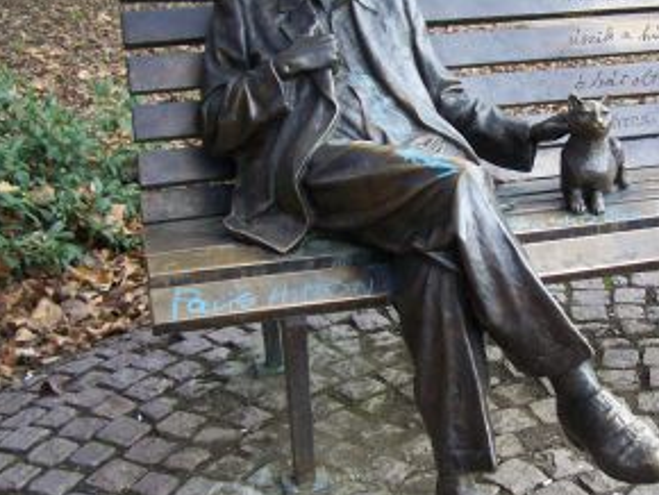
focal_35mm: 59
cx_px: 461
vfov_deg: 24.8
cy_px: 213
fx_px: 1124
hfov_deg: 32.3
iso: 64
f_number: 2.8
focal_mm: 6.3
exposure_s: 1/80
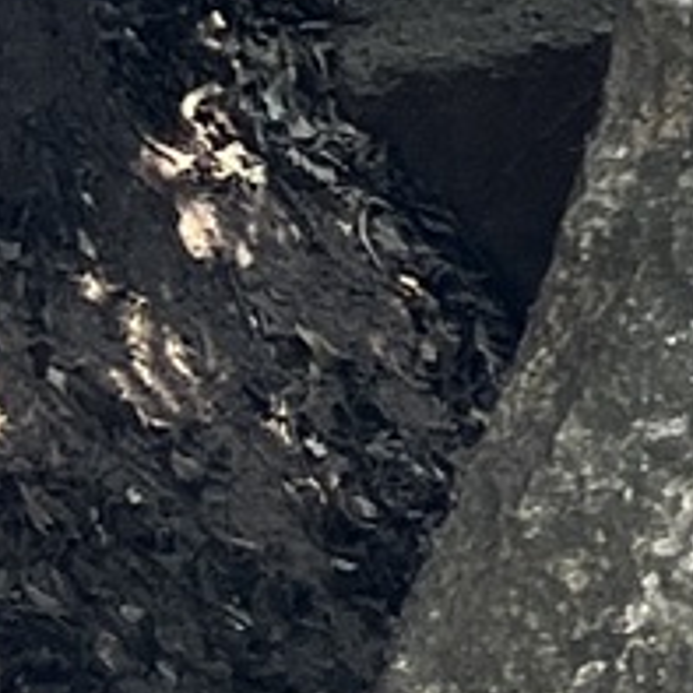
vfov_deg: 6.2
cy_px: -2054
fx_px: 5277
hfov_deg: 6.4
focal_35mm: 233
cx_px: 2536
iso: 64
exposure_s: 1/153
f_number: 1.6
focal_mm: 5.1
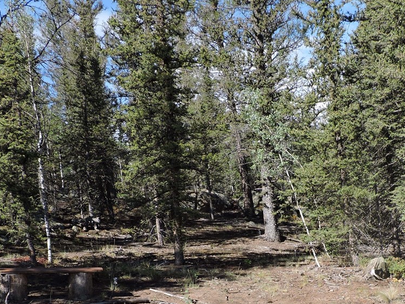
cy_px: 288
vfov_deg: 27.3
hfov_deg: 37.2
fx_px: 597
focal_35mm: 51
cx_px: 259
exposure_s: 1/800
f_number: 3
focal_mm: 4.3
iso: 100
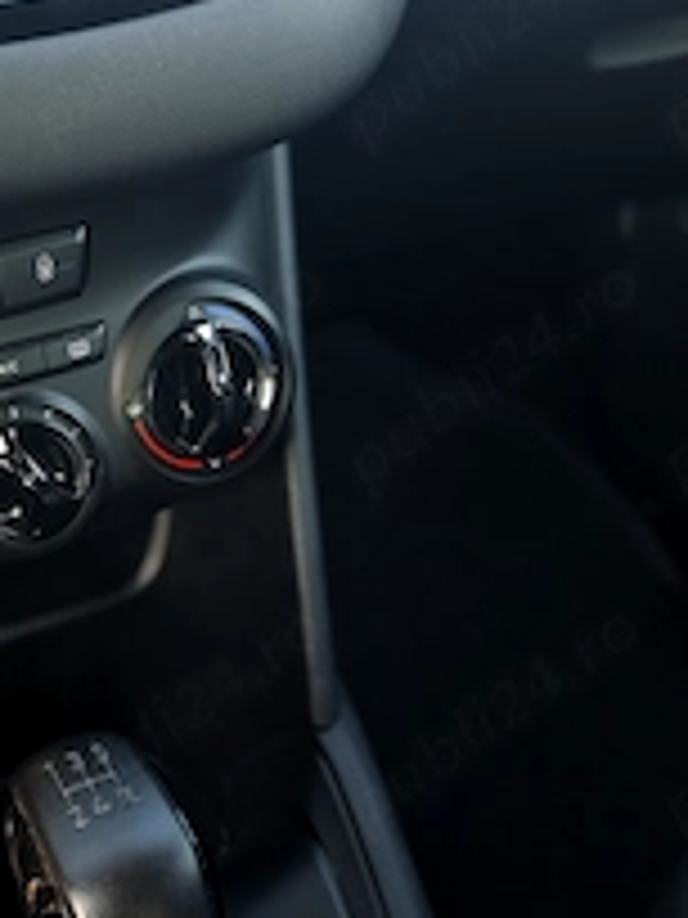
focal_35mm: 45
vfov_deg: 42.1
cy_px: 450
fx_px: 1193
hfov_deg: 30.2
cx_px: 18
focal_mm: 6.55
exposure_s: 1/104
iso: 50
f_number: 1.6
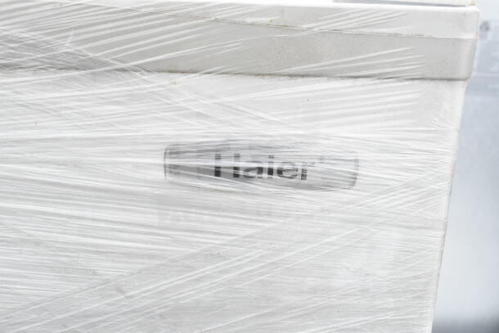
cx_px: 250
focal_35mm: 40
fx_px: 561
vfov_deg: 33.0
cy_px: 166
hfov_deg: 47.9
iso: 1600
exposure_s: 1/500
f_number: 11
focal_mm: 27
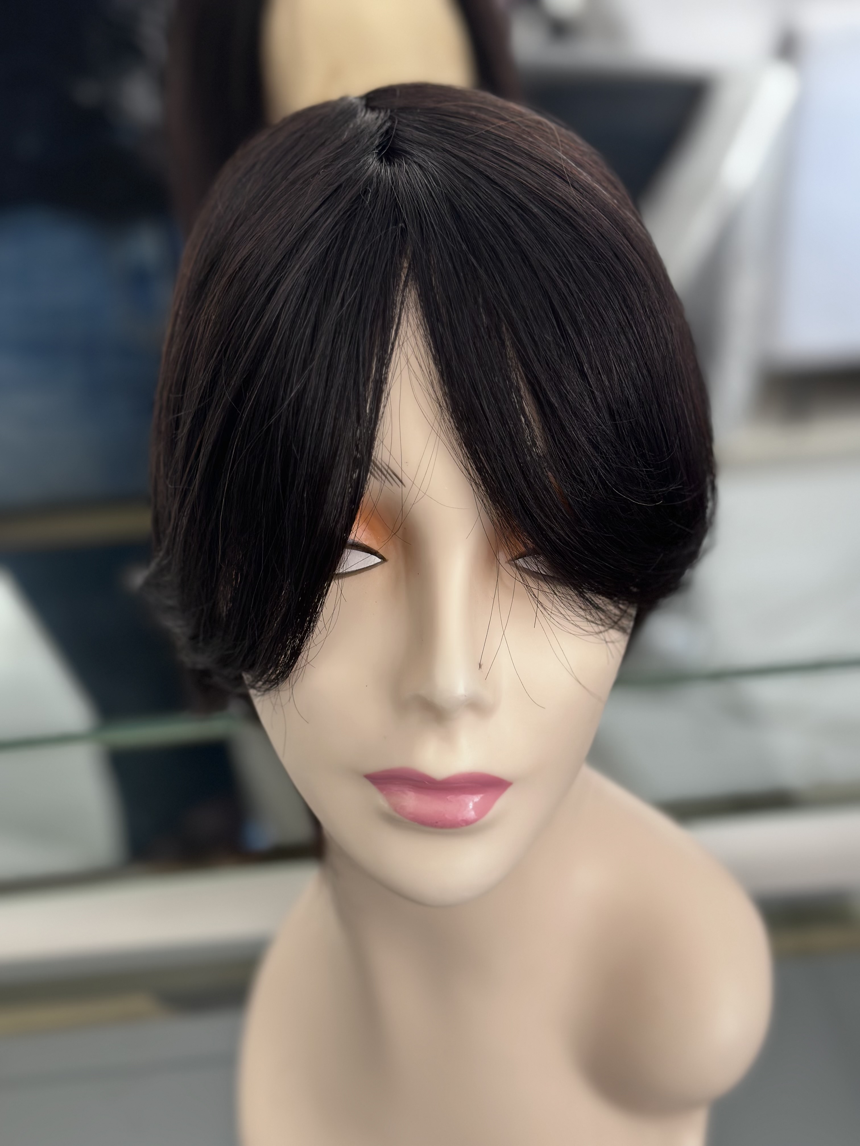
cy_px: 573
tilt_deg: -33.2
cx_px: 430
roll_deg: +1.2
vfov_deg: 39.7
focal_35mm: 48
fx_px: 1590
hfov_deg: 30.3
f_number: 1.78
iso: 100
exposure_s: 1/121
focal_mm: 6.86
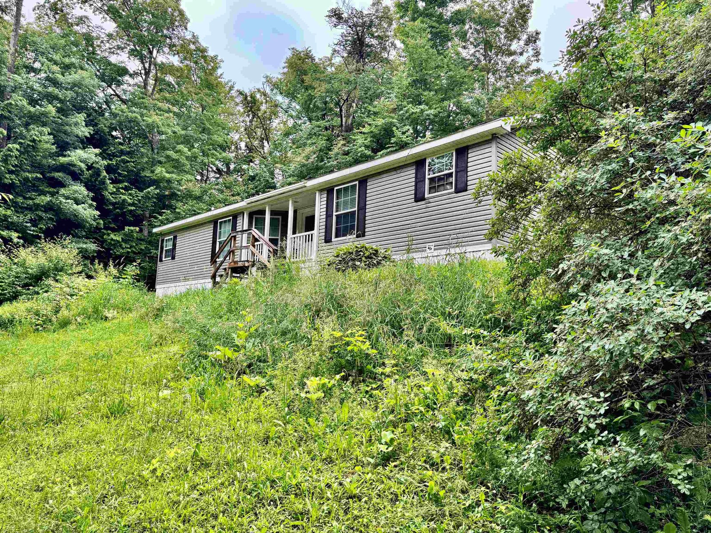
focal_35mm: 24
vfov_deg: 56.8
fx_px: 493
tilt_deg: +9.2
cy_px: 266
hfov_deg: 71.6
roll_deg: -1.9
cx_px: 356
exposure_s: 1/121
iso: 50
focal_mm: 6.76
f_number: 1.78
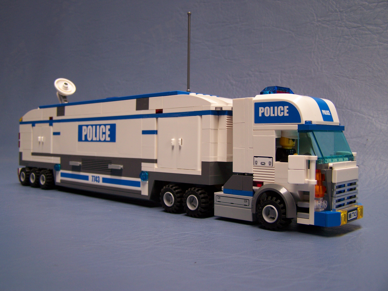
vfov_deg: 37.8
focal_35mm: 38
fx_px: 426
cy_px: 146
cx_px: 194
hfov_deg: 48.9
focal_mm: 6.3
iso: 80
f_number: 2.8
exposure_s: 1/40
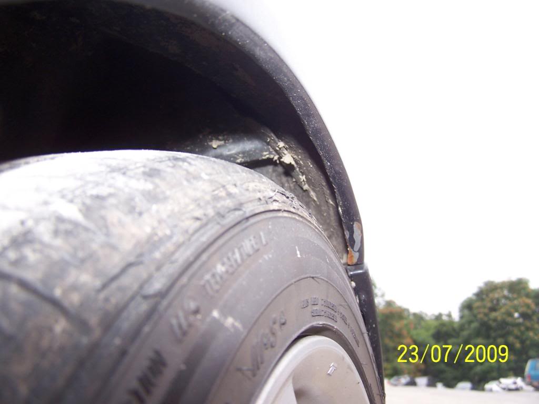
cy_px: 202
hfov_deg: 49.0
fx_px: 592
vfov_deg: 37.7
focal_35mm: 38
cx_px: 270
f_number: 2.8
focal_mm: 6.3
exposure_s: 1/60
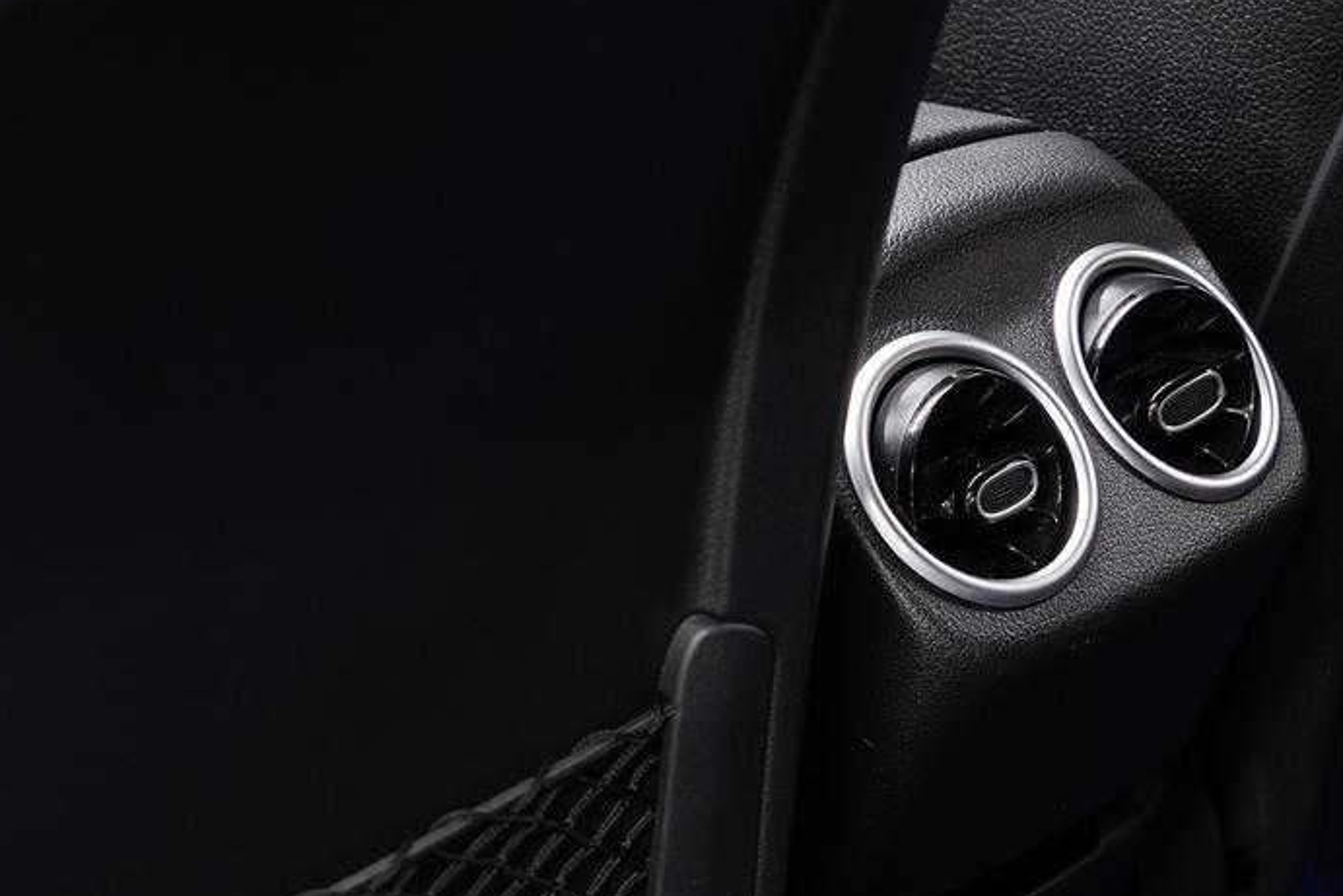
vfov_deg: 8.2
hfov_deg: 12.2
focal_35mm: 167
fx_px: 6231
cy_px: 559
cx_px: 1138
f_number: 5.6
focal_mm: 70
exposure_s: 1/1.25
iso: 100
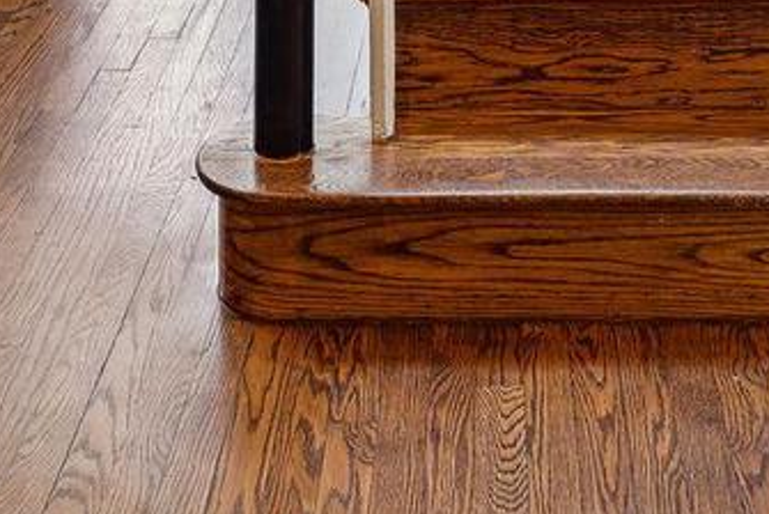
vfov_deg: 14.8
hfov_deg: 26.7
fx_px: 1607
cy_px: -523
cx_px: 530
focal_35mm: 75
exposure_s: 1/3.33
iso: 200
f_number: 8
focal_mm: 17.5
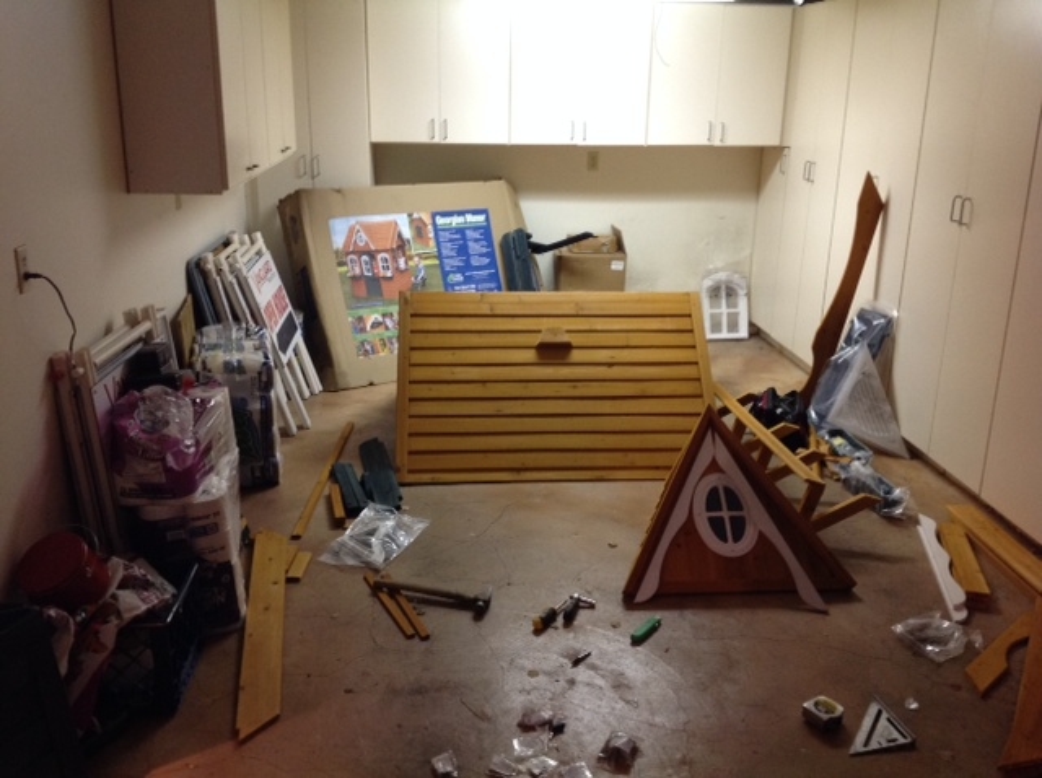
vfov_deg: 40.6
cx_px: 521
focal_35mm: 35
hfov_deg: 52.7
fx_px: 1052
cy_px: 389
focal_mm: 4.28
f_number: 2.4
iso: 125
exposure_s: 1/15
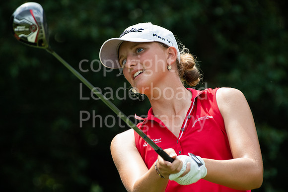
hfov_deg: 2.7
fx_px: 6001
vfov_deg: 1.8
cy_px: 96
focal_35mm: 750
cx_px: 144
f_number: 6.3
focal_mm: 500
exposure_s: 1/2000
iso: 1000
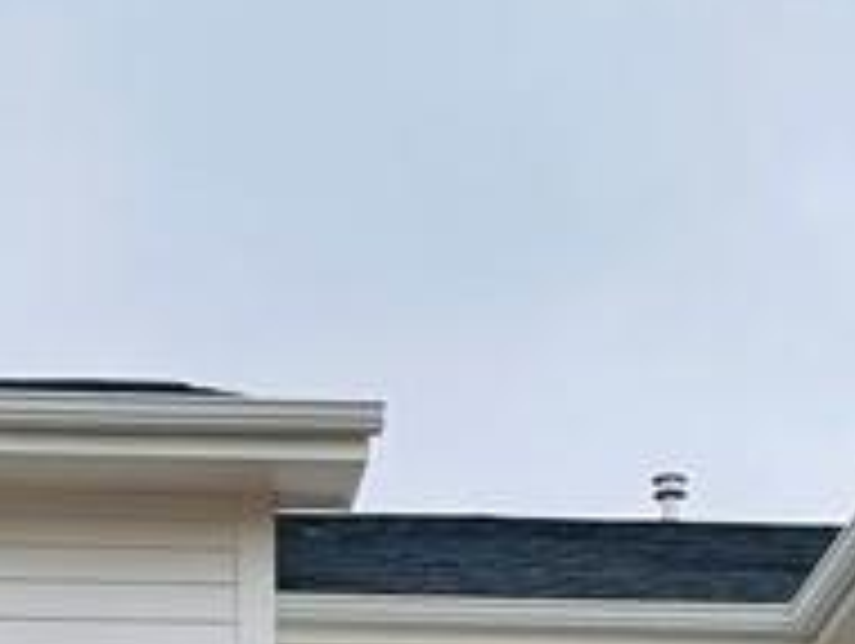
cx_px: -45
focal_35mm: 140
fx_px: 3462
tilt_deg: +12.0
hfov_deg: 13.8
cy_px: 1171
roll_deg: -0.4
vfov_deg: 10.0
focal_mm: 5.1
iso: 32
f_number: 1.6
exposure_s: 1/765
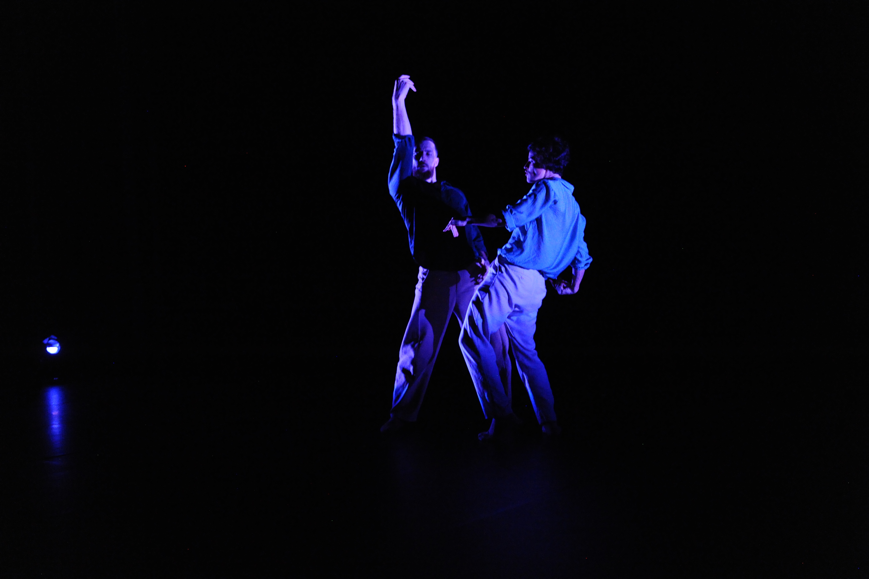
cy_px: 290
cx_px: 434
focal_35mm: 40
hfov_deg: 48.5
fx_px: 965
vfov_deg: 33.4
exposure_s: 1/80
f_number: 2.8
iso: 6400
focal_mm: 40
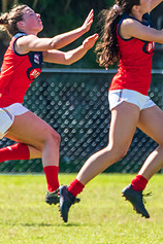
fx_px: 14472
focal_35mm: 2131
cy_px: 63
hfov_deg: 0.6
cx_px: 231
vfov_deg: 1.0
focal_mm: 600
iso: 800
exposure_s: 1/2000
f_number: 6.3
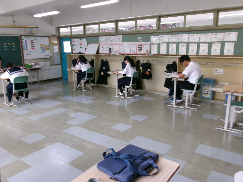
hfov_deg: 63.4
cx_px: 122
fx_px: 197
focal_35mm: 28
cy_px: 91
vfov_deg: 49.7
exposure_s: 1/34
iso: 115
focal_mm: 5.1
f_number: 3.9
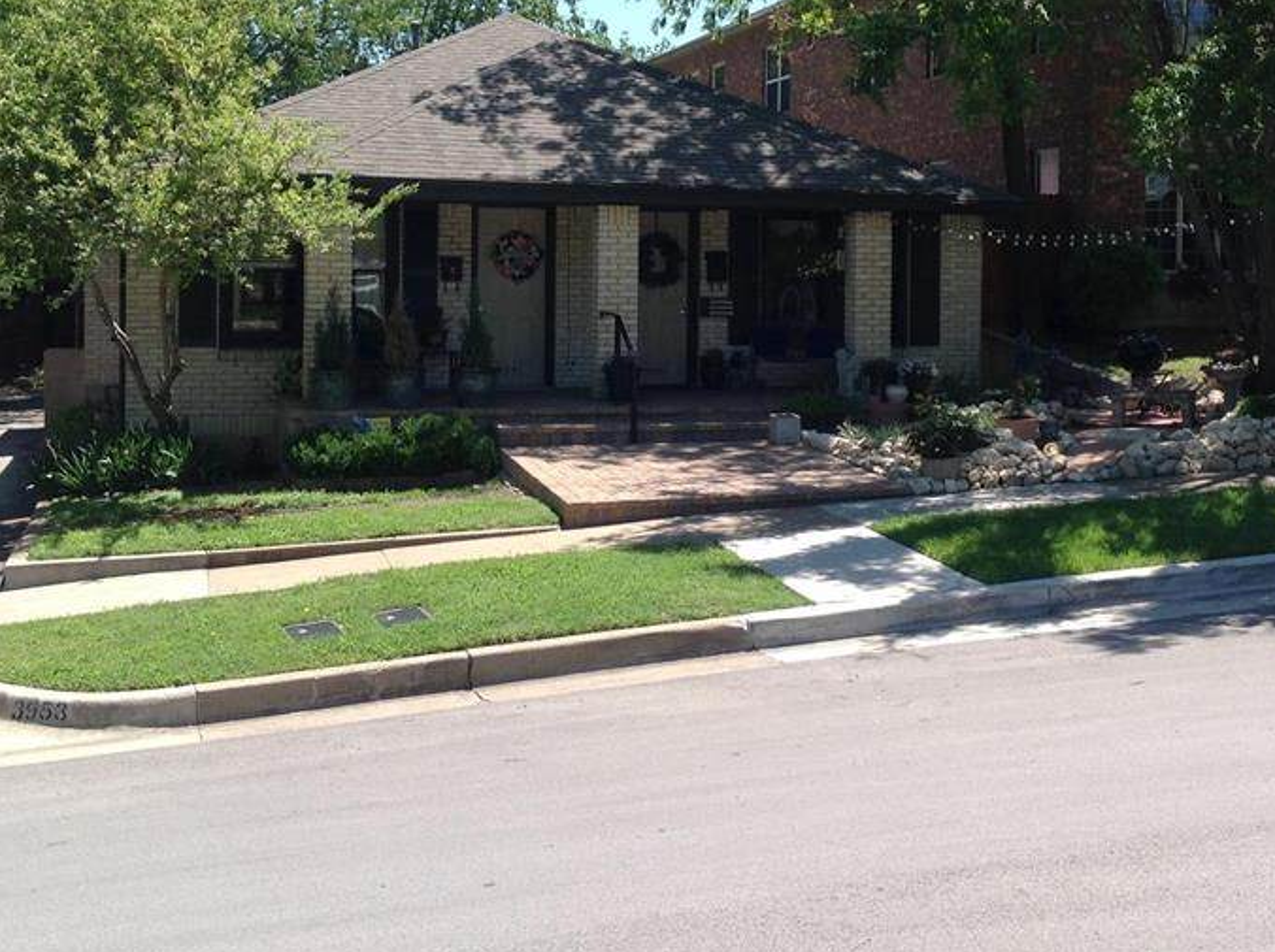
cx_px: 753
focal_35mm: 53
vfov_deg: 27.2
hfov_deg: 36.1
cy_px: 294
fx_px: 1949
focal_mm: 4.28
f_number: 2.4
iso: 50
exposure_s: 1/944
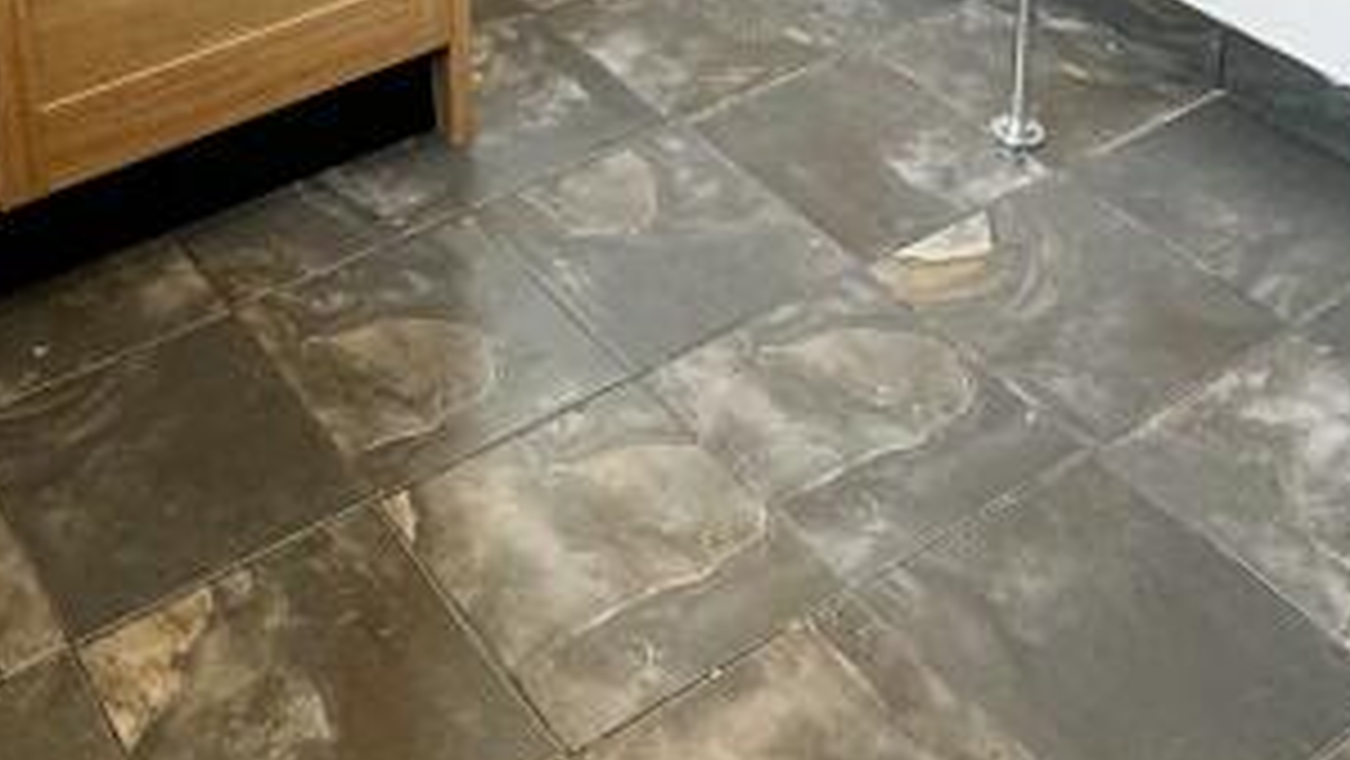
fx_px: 1862
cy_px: -414
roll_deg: +2.0
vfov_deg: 19.7
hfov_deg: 38.8
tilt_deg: -18.9
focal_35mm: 52
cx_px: 338
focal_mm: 2.22
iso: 160
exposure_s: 1/99
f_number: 2.2
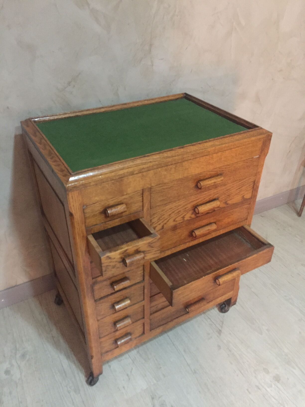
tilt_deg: -33.4
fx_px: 341
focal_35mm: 29
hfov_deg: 48.2
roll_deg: -1.9
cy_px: 204
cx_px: 152
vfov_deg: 61.7
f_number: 2.2
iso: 500
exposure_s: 1/17
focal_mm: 4.15
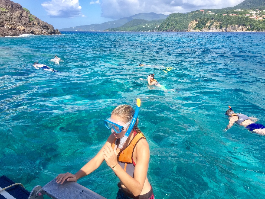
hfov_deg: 61.7
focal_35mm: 29
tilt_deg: -16.6
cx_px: 132
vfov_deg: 48.2
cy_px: 100
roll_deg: +0.4
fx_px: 222
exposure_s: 1/1582
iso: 32
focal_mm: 4.15
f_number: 2.2
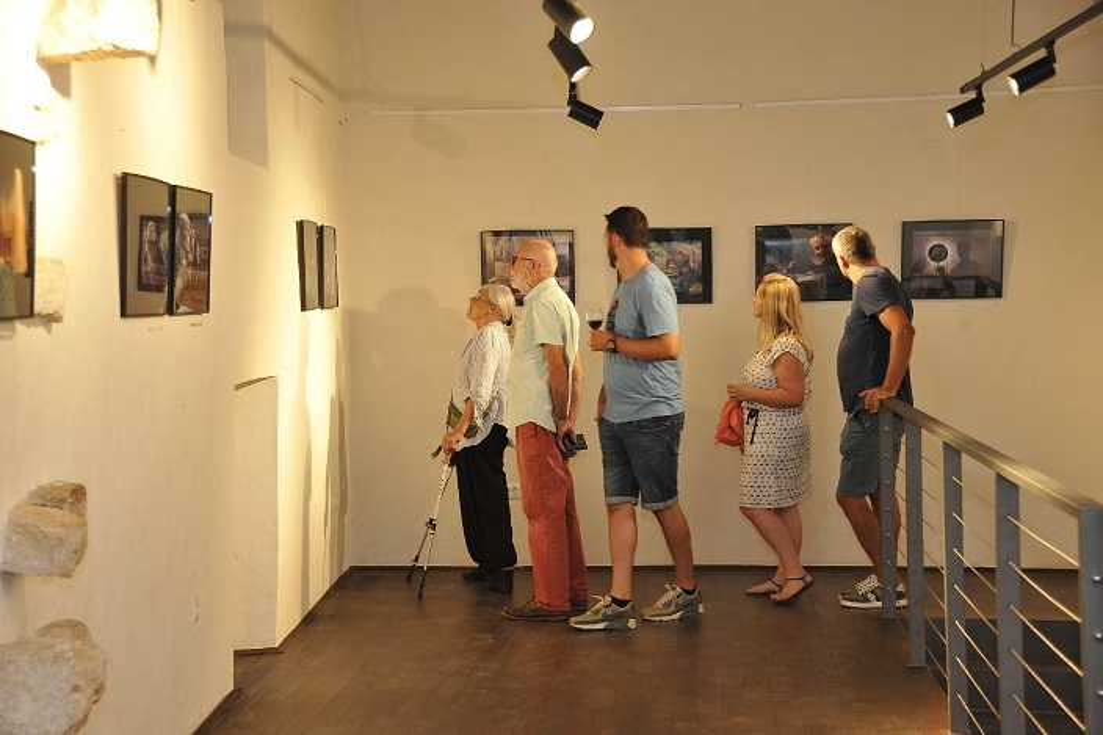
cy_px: 368
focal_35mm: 60
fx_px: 1838
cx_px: 552
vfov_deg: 22.6
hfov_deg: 33.4
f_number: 5.6
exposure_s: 1/60
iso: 800
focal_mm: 60
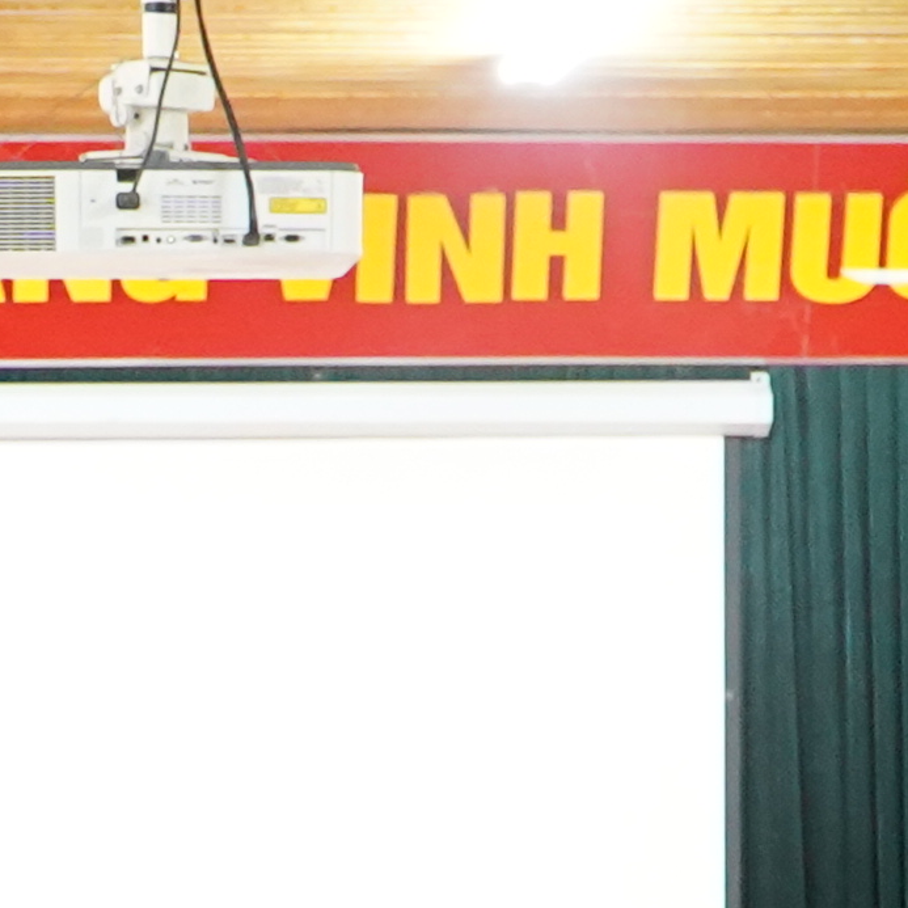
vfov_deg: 7.6
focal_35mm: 222
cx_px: -249
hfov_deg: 7.8
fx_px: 6588
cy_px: 1705
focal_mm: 31
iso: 3200
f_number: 4.5
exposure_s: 1/60
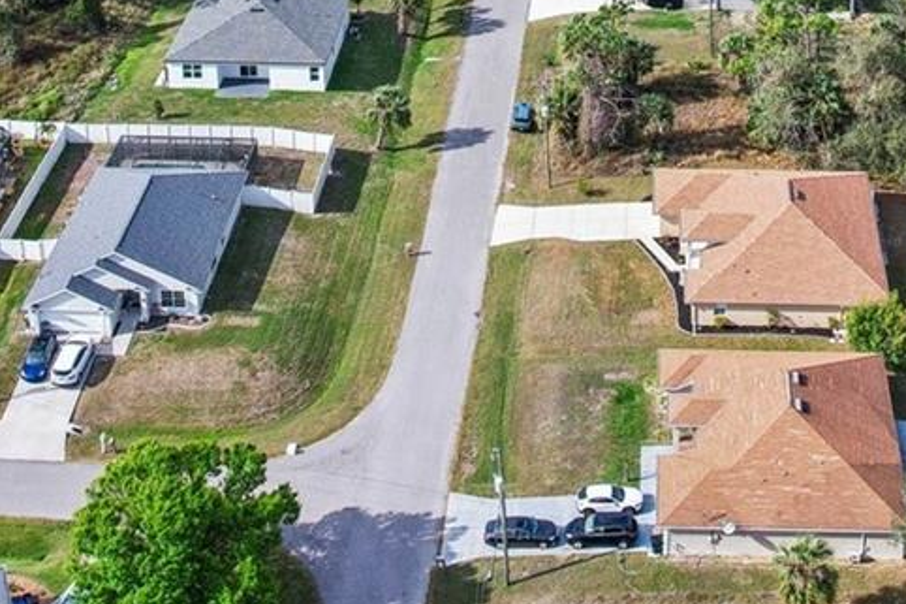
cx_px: 628
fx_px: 1836
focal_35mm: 73
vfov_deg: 17.0
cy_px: -278
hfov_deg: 27.5
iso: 120
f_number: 2.8
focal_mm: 8.4
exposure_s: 1/2000
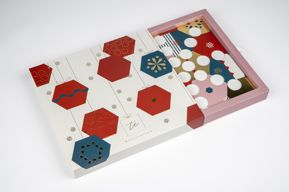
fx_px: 522
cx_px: 144
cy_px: 96
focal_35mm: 65
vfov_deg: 20.9
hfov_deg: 31.0
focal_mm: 65
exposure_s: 1/100
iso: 100
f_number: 14
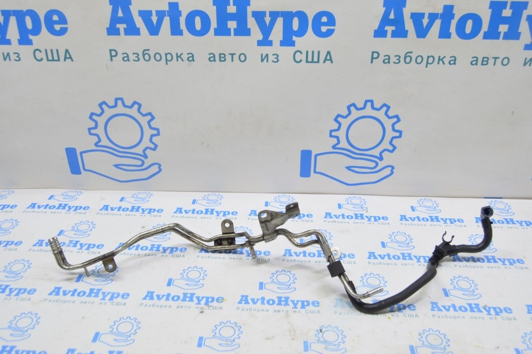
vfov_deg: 38.3
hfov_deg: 55.1
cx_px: 266
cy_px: 177
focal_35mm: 34
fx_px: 509
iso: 400
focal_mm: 23
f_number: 5.6
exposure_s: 1/20
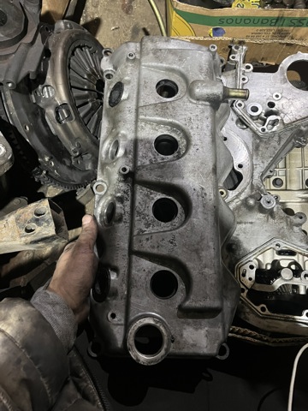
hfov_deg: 53.1
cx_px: 154
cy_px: 206
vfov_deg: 67.3
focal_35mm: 26
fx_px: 308
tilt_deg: -71.3
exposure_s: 1/25
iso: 500
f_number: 1.6
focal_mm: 5.1
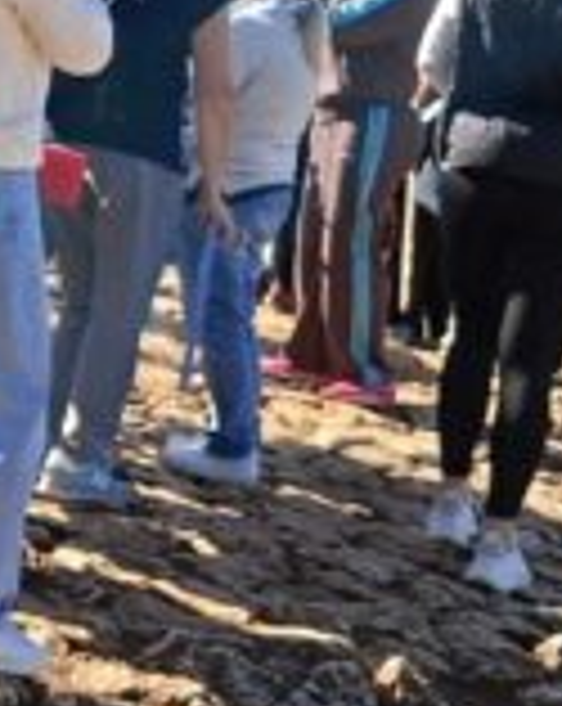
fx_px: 2294
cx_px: -378
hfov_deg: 12.9
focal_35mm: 110
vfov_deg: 17.3
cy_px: 85
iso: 50
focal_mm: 5.54
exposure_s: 1/1339
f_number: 1.8
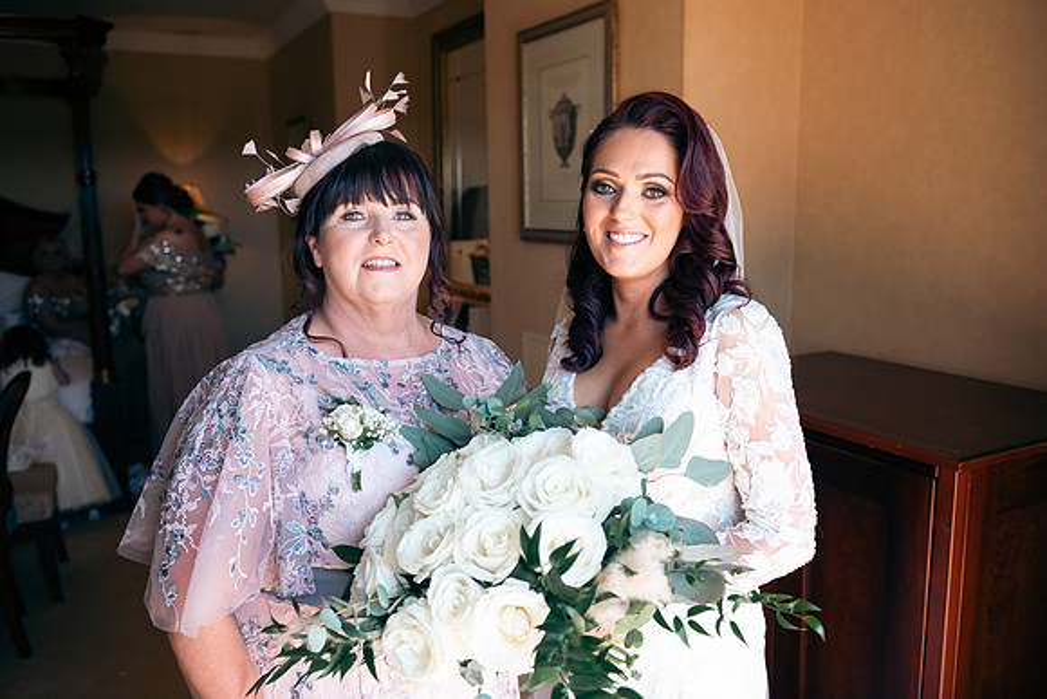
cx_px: 524
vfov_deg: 46.4
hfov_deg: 65.5
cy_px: 350
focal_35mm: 28
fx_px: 814
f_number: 3.5
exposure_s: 1/320
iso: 320
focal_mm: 28
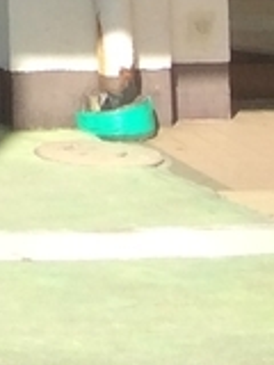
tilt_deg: +6.5
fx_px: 2533
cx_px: -489
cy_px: -623
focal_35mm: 240
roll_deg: -1.5
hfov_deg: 5.8
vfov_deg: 7.5
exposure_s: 1/817
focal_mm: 3.3
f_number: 2.4
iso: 32
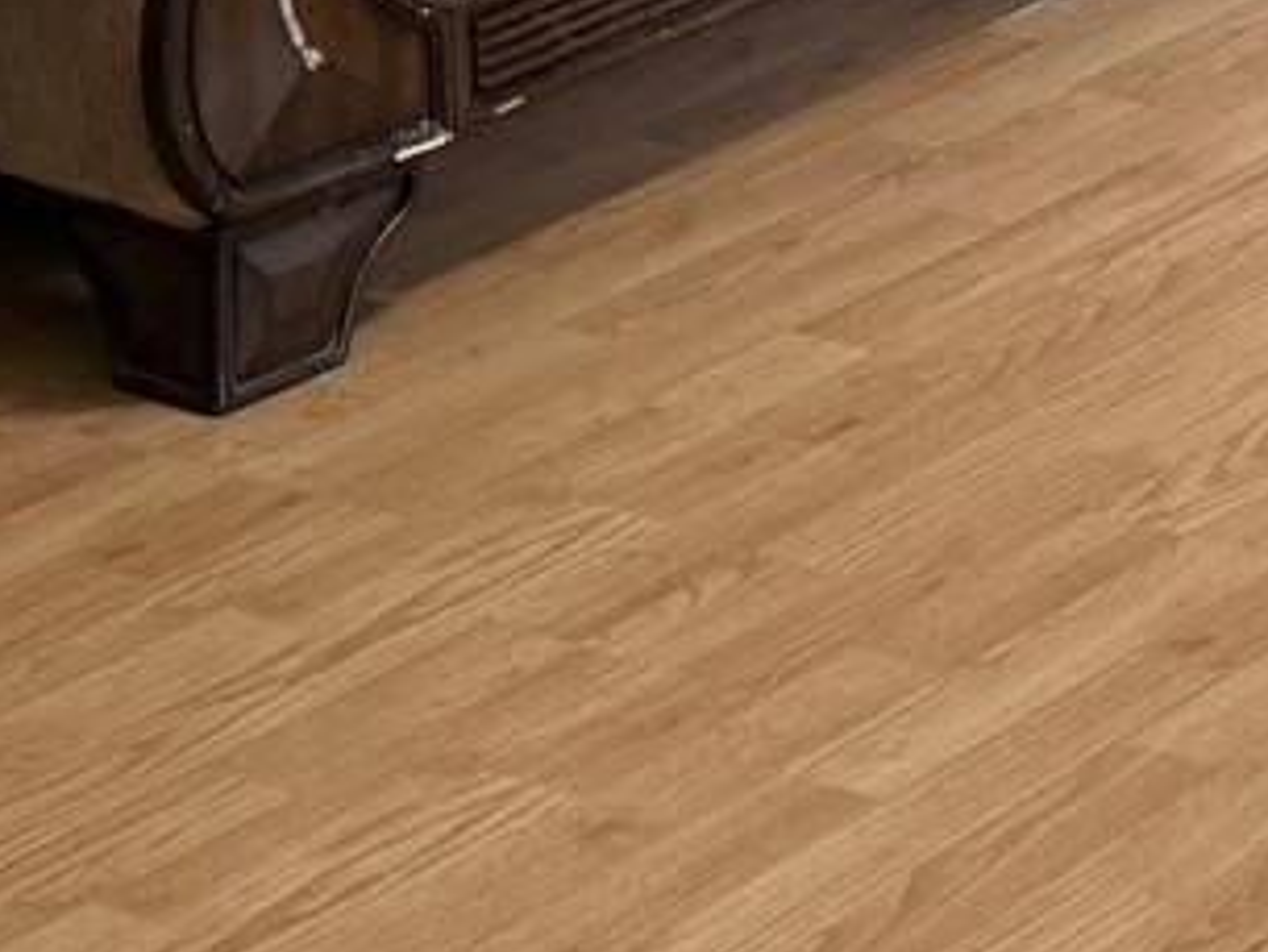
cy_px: -1422
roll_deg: -0.3
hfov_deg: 11.1
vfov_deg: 8.4
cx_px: 2573
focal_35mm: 161
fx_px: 5900
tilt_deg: -6.1
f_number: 1.78
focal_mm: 6.76
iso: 160
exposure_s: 1/60
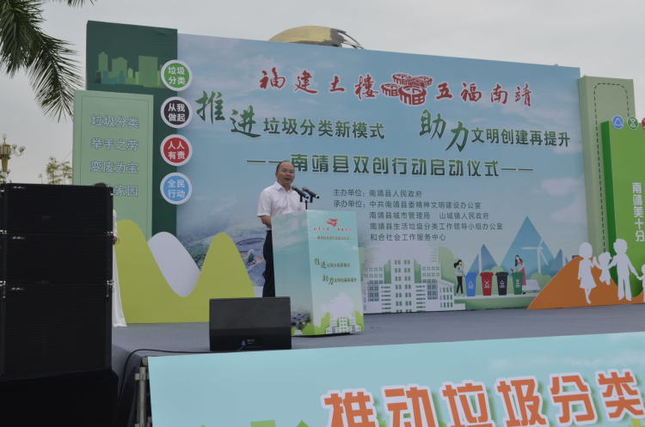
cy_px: 214
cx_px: 322
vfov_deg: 28.0
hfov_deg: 41.2
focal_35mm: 48
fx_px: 858
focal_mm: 32
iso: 100
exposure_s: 1/100
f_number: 8
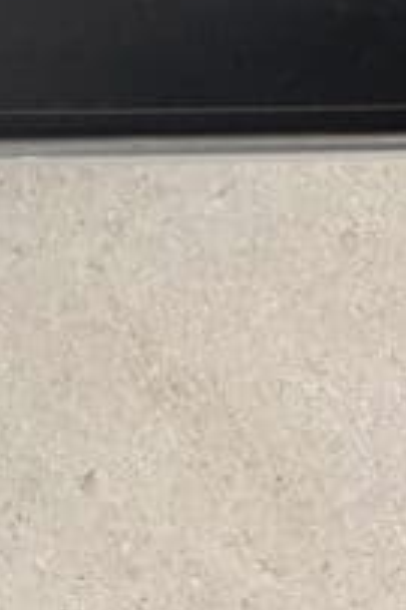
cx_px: -692
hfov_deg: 10.9
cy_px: -116
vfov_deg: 19.6
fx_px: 1661
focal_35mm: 98
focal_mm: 6.76
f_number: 1.78
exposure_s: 1/50
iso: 250
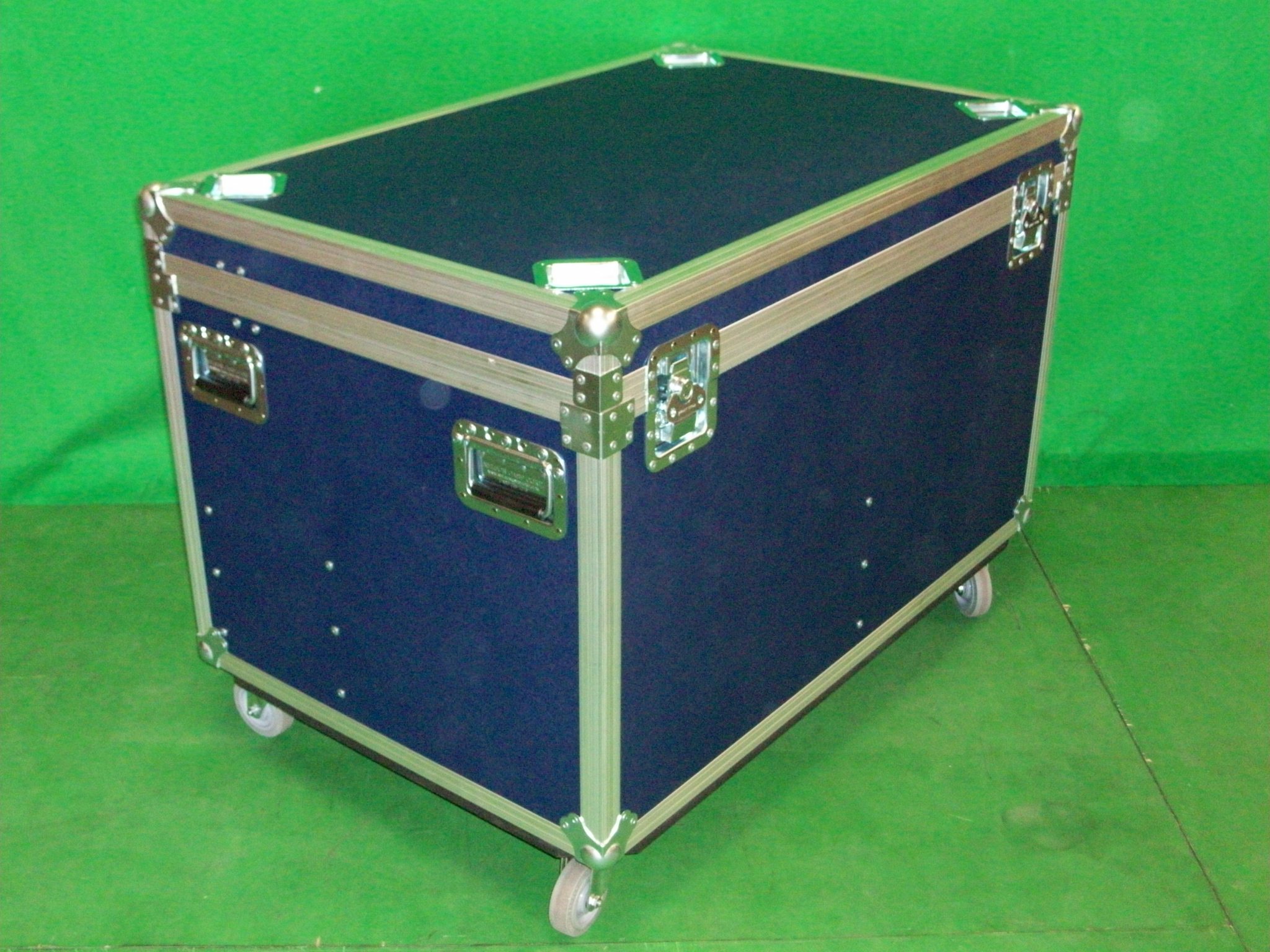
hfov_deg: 44.8
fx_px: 1541
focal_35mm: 42
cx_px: 635
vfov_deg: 34.3
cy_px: 476
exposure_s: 1/65.1
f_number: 3.2
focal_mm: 7.1
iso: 320
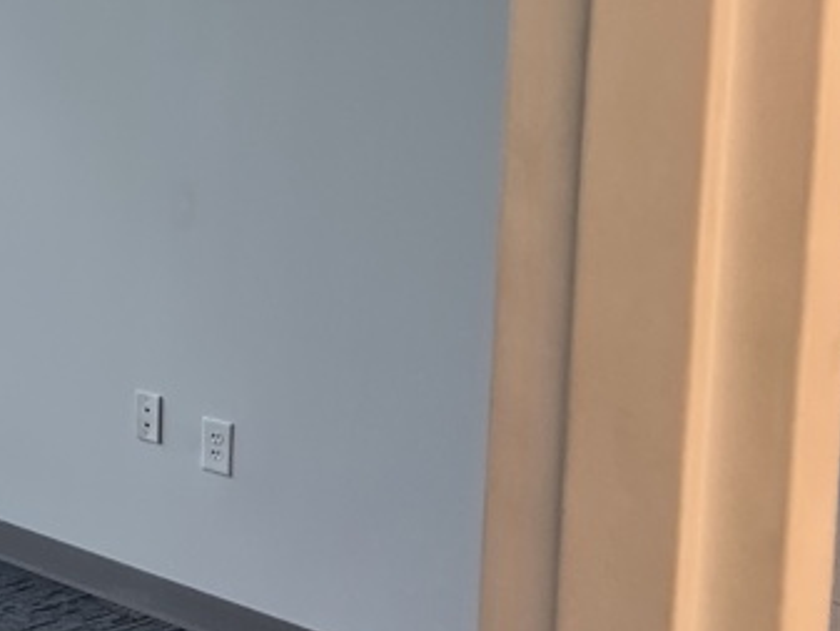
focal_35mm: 74
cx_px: -319
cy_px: 80
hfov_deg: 22.8
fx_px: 1796
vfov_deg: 19.6
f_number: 1.5
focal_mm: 5.7
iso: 40
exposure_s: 1/220
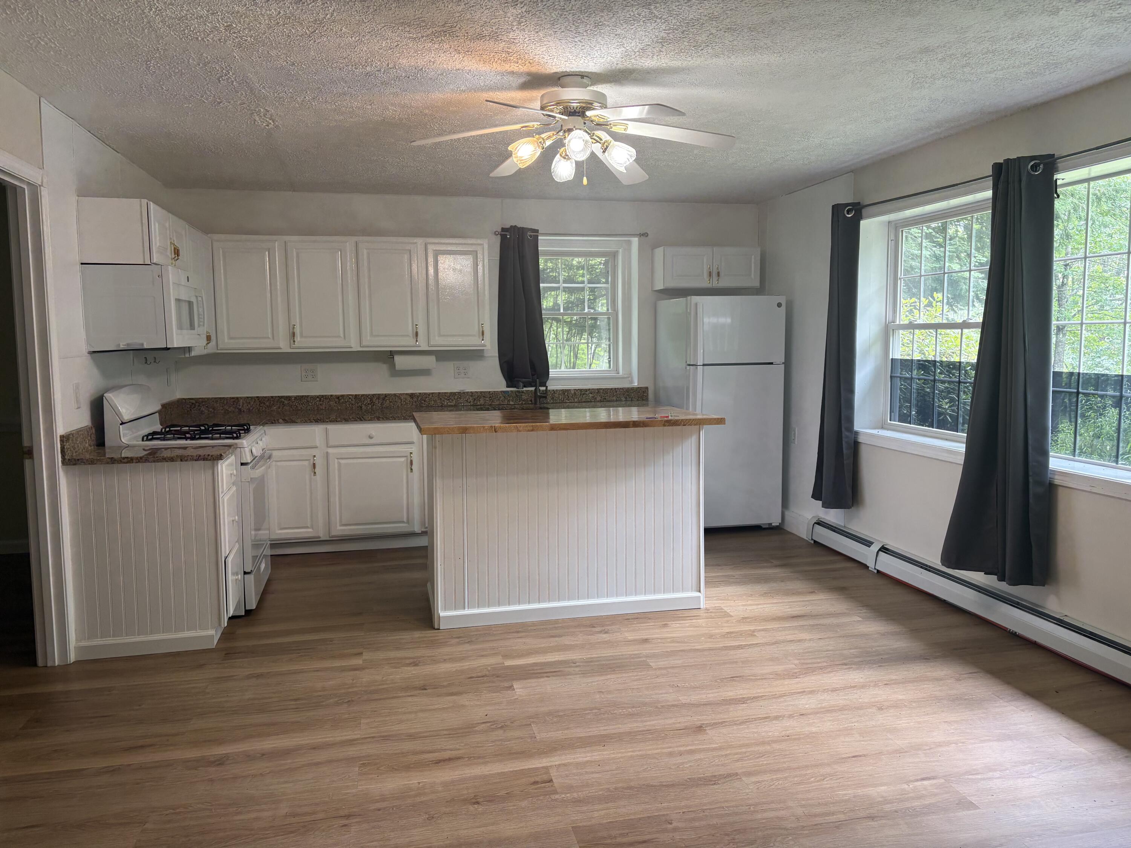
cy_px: 424
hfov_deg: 67.3
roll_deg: +0.5
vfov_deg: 53.1
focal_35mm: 26
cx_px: 566
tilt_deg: -3.5
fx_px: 849
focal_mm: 5.96
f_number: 1.6
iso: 100
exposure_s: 1/60
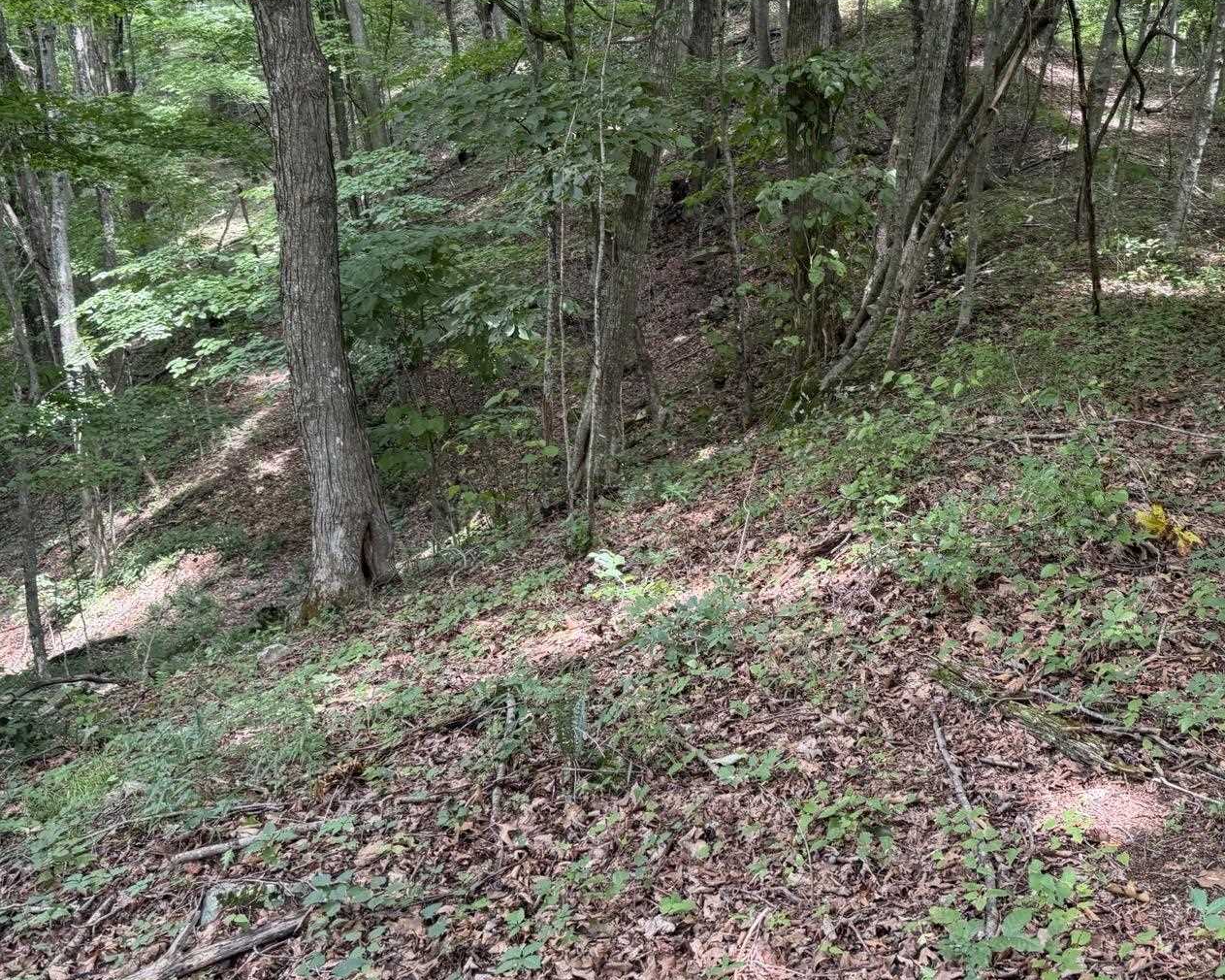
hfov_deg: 47.8
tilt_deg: -14.1
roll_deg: -0.5
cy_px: 314
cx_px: 713
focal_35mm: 38
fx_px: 1377
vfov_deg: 38.6
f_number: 1.78
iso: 160
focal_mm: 6.76
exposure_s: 1/121
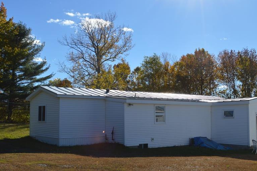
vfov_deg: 30.4
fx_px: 314
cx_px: 126
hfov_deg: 44.5
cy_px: 91
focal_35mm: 44
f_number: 9
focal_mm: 22
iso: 100
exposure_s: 1/320
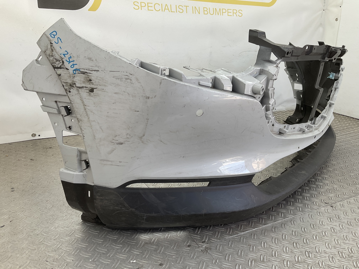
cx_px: 180
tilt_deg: -18.8
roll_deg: -3.3
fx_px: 301
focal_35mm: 29
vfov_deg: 48.2
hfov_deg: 61.7
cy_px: 134
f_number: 1.8
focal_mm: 3
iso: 16
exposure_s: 1/103
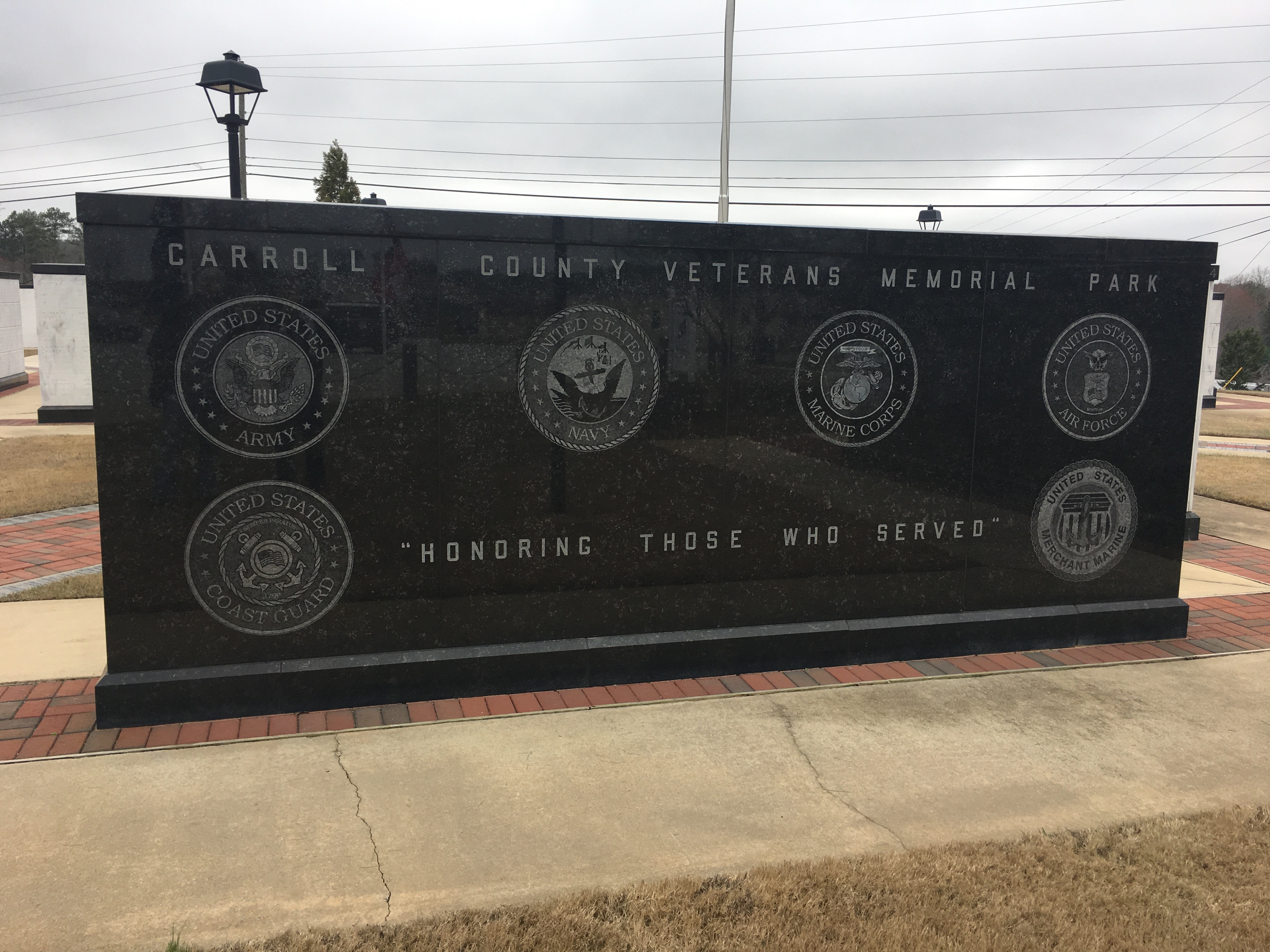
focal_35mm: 29
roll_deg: -0.2
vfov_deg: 48.2
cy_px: 476
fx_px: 1064
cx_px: 635
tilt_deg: -7.5
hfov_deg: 61.7
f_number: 2.2
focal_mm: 4.15
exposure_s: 1/382
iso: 25
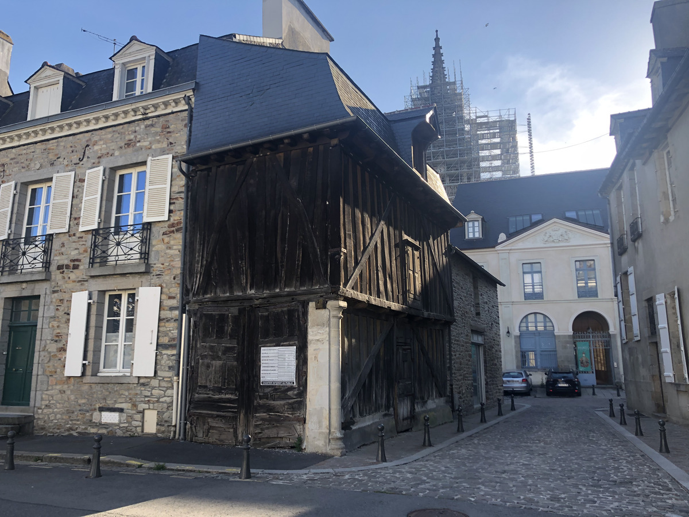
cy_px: 258
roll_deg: +0.8
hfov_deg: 63.4
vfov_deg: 49.7
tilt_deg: +10.6
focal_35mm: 28
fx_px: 557
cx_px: 344
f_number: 1.8
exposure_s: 1/565
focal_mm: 4
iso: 20
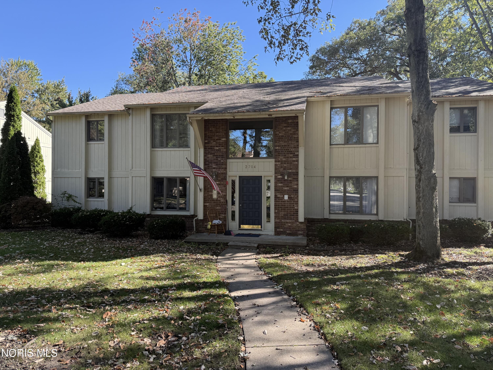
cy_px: 185
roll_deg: +0.1
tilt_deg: -0.2
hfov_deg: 71.6
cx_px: 246
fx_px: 342
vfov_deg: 56.8
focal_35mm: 24
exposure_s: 1/788
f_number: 1.78
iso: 100
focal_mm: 6.76
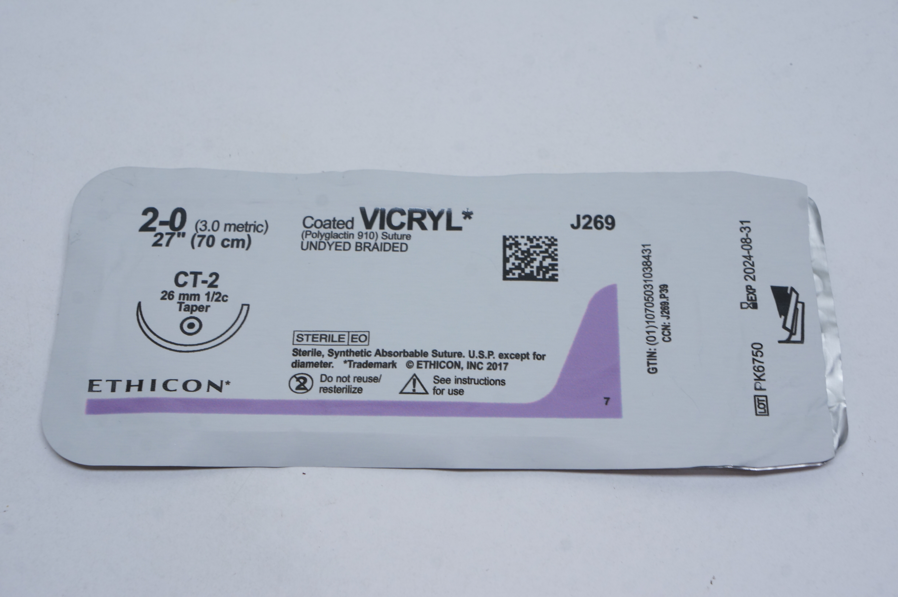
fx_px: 1570
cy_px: 298
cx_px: 449
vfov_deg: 21.5
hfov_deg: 31.9
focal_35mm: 63
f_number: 11
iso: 400
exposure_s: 1/20
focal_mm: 42
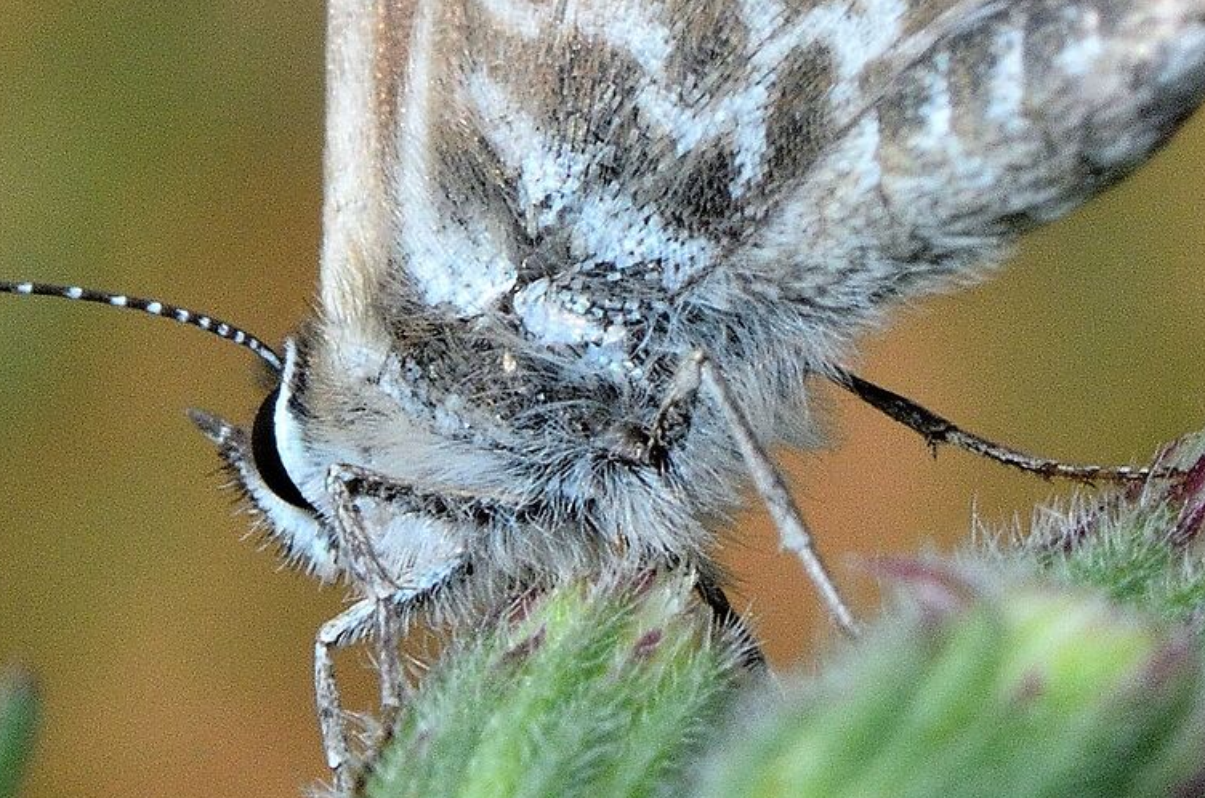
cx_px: 623
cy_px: -370
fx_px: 79929
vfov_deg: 0.6
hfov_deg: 0.9
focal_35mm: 2393
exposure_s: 1/200
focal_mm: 500
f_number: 5.6
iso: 500
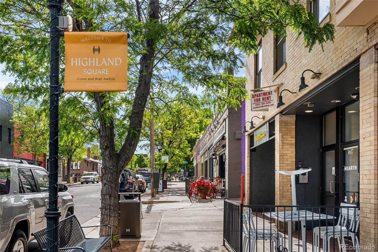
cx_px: 189
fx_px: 367
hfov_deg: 54.4
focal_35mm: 35
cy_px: 126
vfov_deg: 37.8
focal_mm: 35
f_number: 8
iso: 160
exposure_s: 1/20
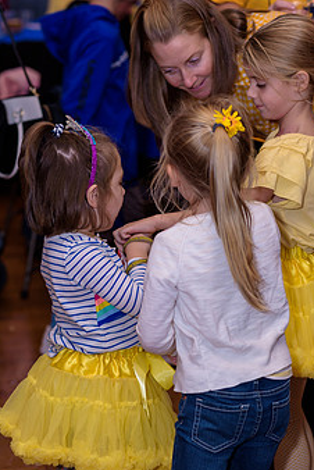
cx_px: 185
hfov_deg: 12.1
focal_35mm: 113
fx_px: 1475
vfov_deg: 18.1
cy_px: 302
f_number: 3.2
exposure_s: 1/160
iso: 320
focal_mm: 85
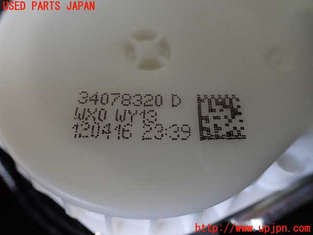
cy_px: 118
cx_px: 156
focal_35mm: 30
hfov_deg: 60.0
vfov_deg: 46.8
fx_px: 271
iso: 125
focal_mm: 5.4
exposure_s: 1/125
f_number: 2.3
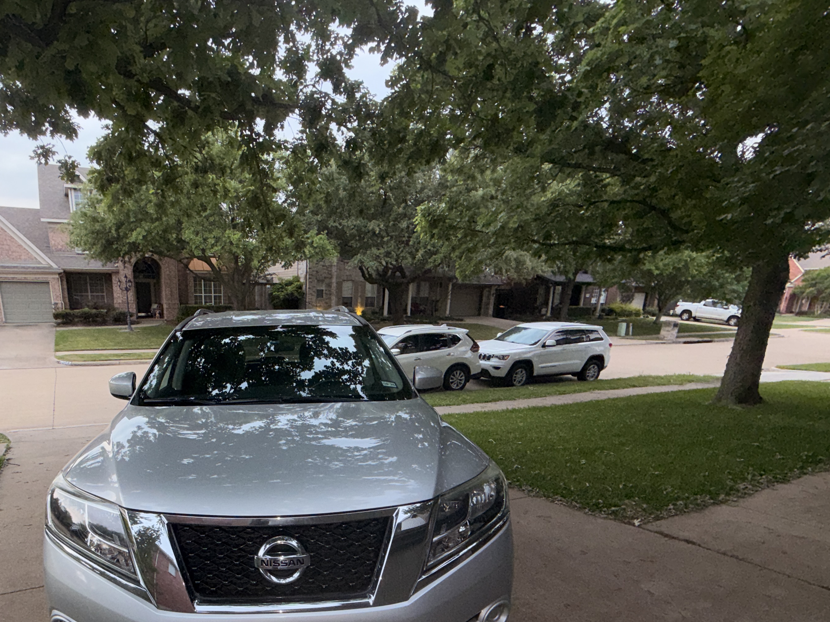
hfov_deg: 76.9
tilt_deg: -16.2
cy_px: 446
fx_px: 504
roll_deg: -0.4
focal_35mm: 21
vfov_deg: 60.8
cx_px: 289
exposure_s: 1/121
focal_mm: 2.22
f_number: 2.2
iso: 64
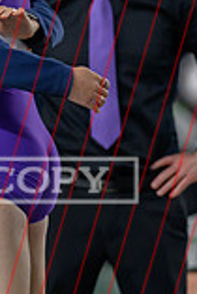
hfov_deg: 1.4
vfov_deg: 2.1
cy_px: 123
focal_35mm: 999
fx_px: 8181
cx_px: -69
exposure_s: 1/800
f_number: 2.8
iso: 2200
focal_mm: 200
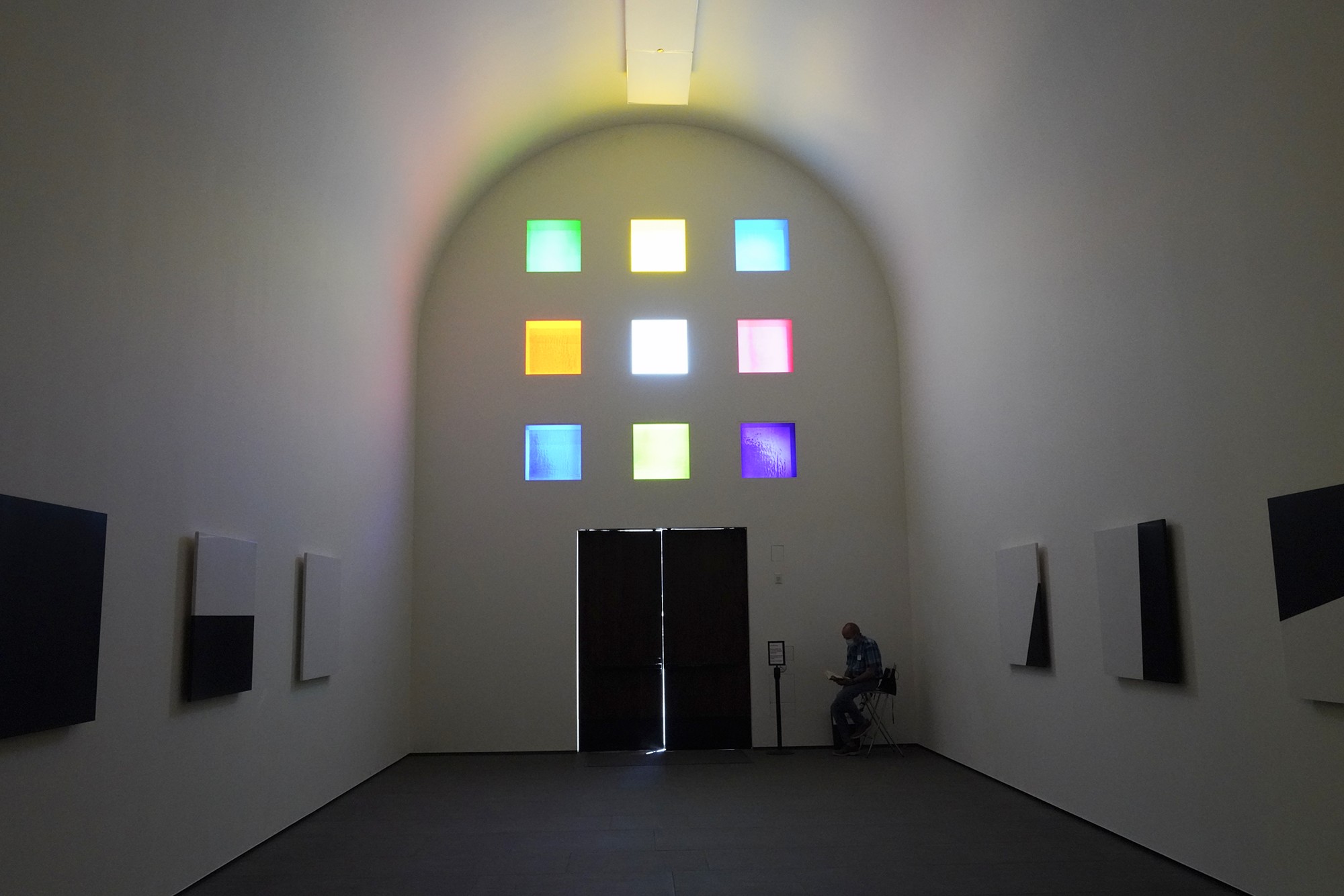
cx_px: 672
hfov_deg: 65.5
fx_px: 1045
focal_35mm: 28
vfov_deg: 46.4
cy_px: 448
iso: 6400
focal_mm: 28
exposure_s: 1/100
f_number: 10
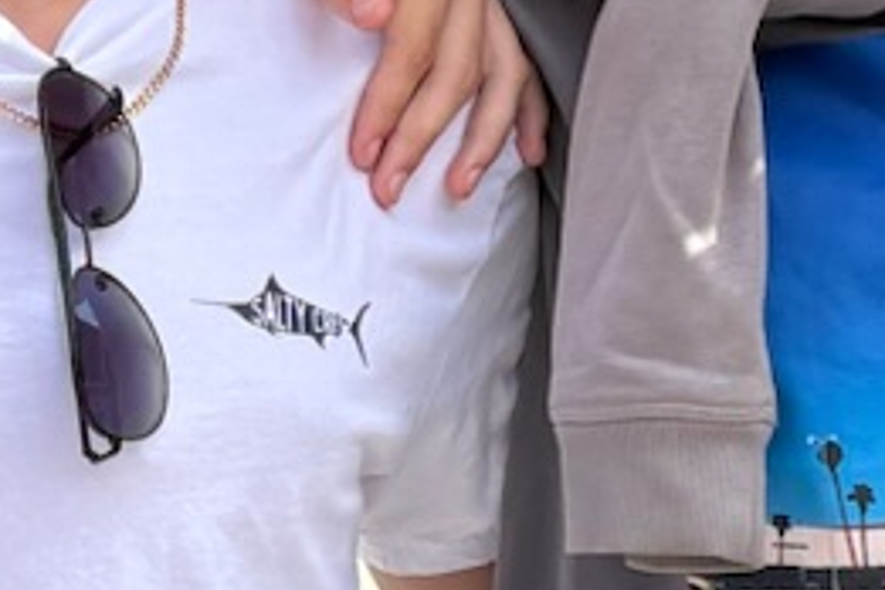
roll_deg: +1.7
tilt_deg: -4.8
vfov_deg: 6.5
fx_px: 5211
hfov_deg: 9.7
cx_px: 81
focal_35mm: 212
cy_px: 244
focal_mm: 5.96
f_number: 1.6
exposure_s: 1/2747
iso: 64
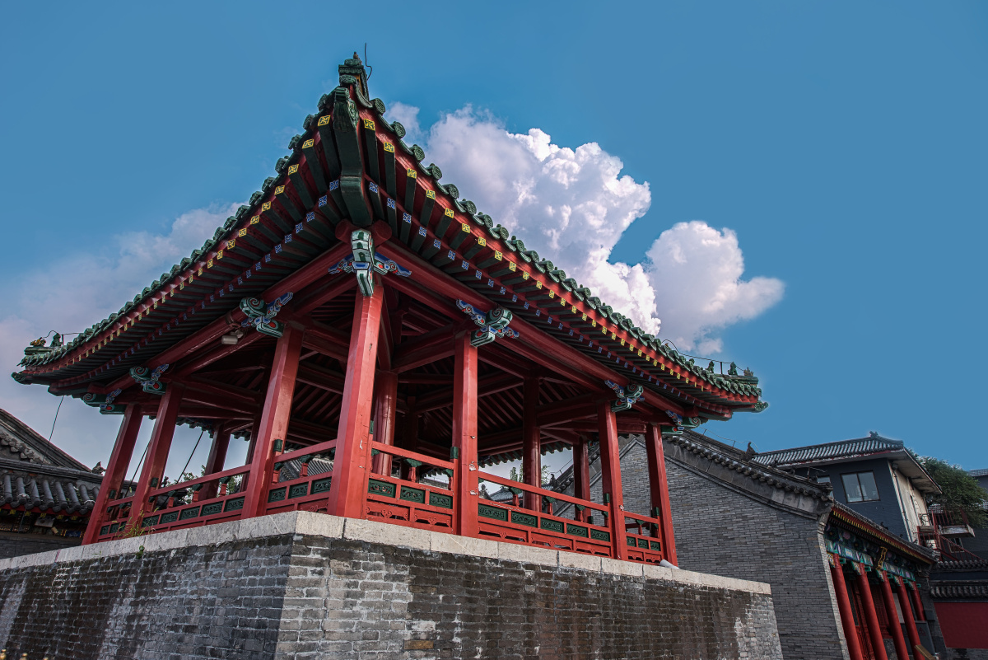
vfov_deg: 57.3
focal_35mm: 22
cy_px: 330
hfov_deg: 78.6
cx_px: 494
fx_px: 604
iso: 100
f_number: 8
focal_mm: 22
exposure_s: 1/40
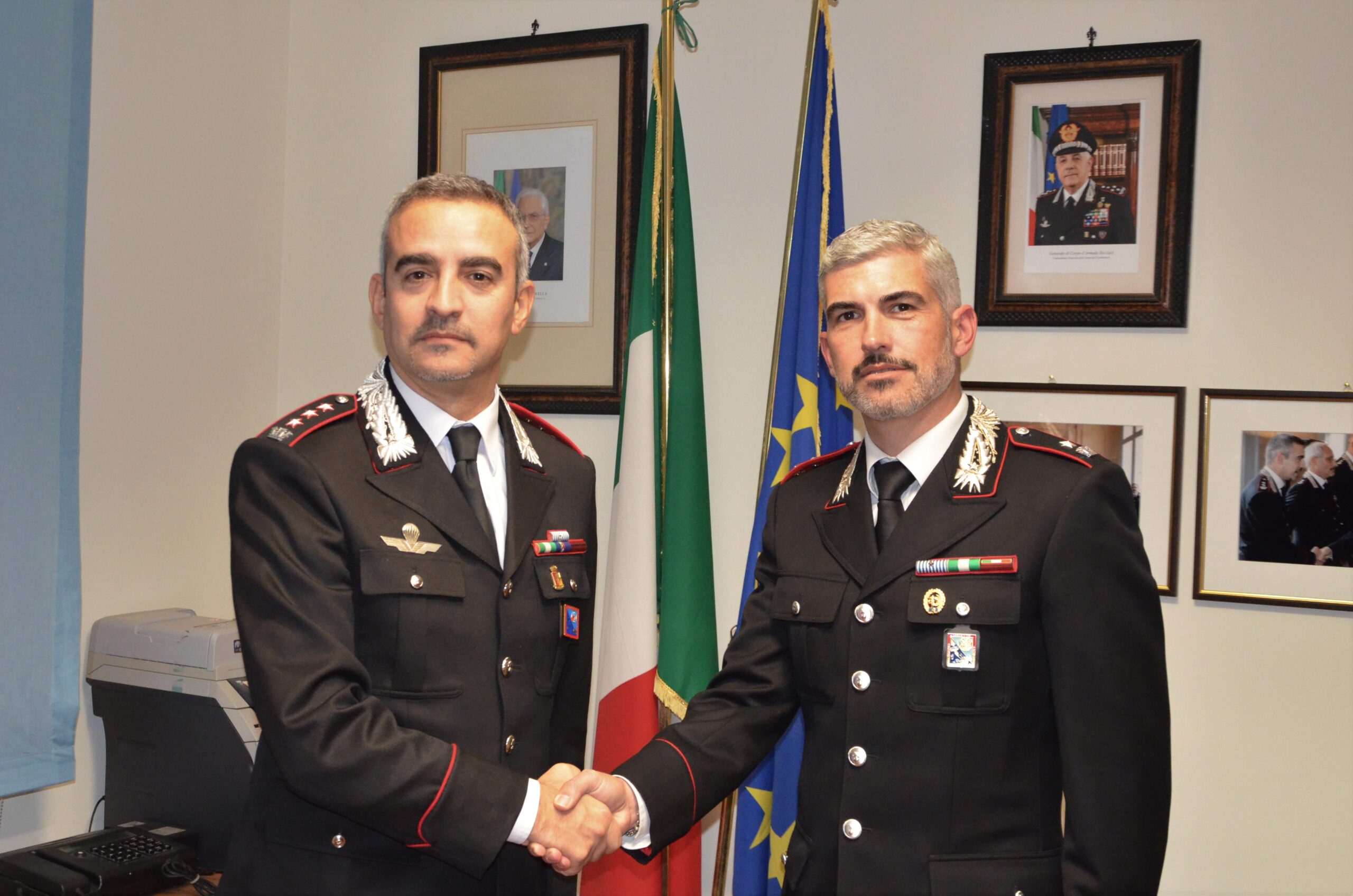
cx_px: 676
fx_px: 1575
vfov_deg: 31.8
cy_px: 448
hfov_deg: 46.5
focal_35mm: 42
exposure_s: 1/60
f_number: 4
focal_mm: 28
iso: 3200
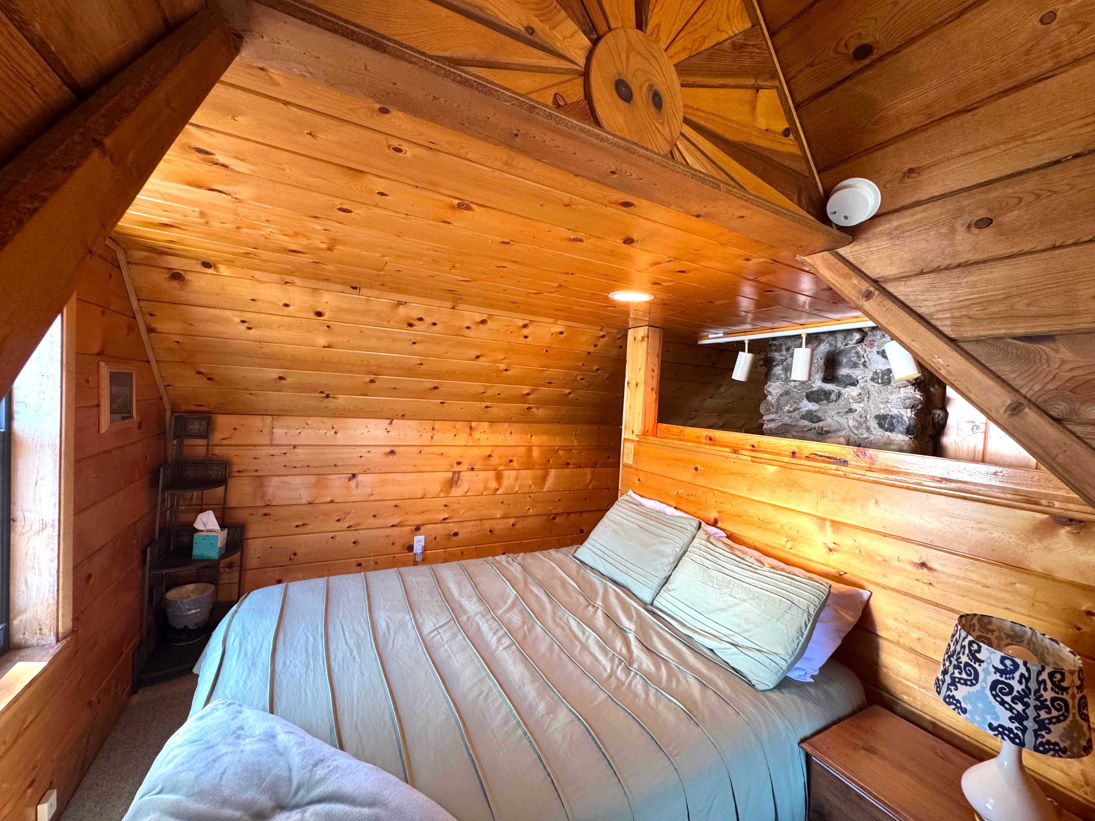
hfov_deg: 102.1
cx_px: 548
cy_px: 410
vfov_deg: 85.7
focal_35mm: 14
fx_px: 443
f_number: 2.2
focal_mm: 2.22
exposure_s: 1/60
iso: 250
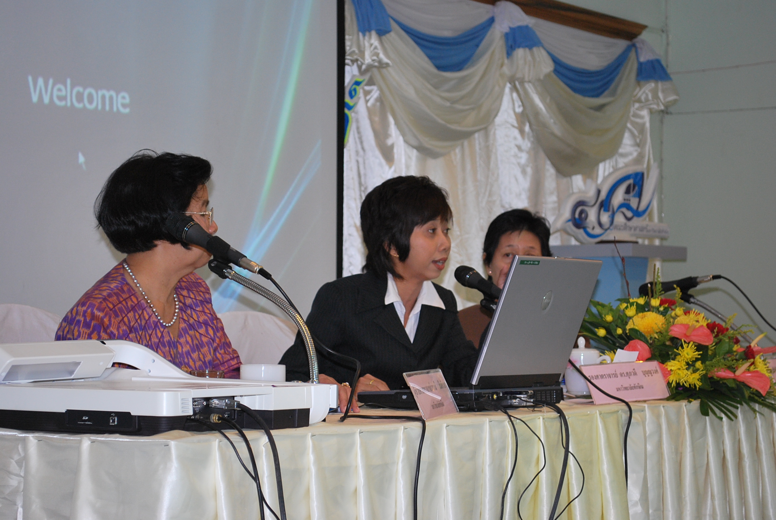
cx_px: 388
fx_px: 1780
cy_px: 260
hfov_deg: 24.6
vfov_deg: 16.6
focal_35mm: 82
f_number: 5.6
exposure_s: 1/13
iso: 400
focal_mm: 55
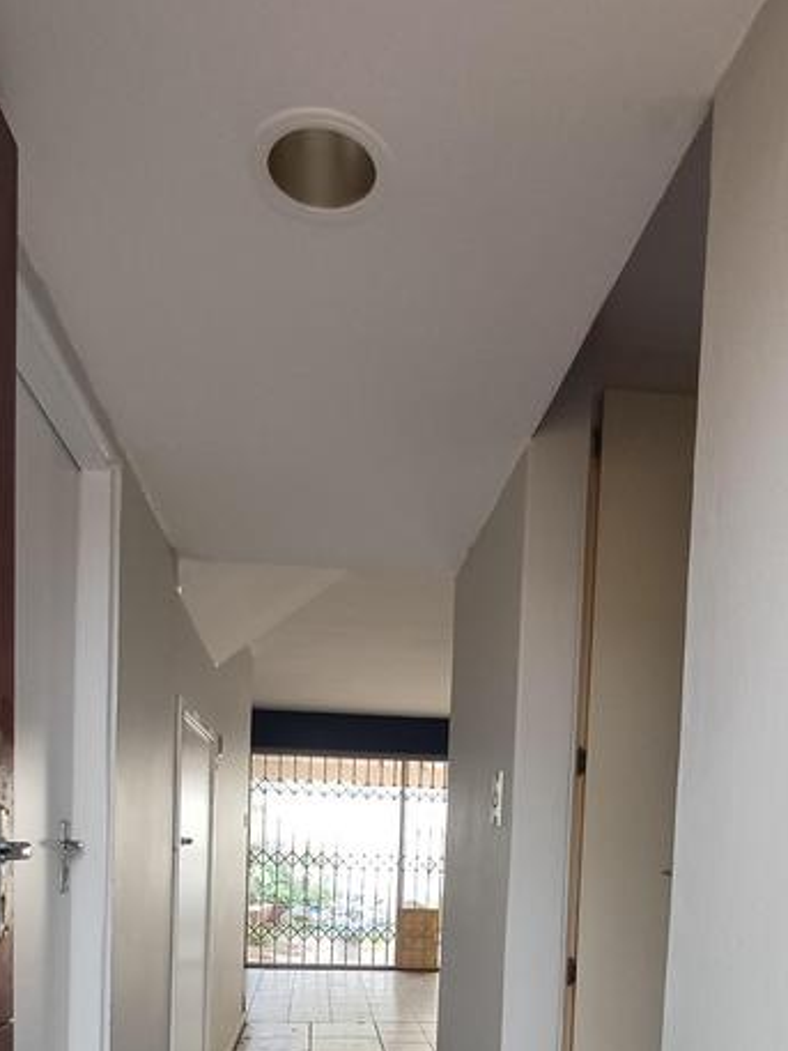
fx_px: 849
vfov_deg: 57.4
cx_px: 374
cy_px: 879
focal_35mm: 28
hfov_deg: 49.7
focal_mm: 1.64
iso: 80
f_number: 2.2
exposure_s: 1/50
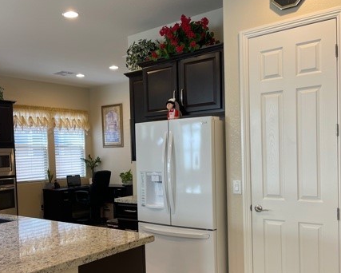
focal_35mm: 38
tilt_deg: -4.2
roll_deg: +2.1
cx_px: 129
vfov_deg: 39.0
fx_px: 384
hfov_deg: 47.5
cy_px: 168
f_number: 1.6
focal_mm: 5.1
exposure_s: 1/60
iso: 80
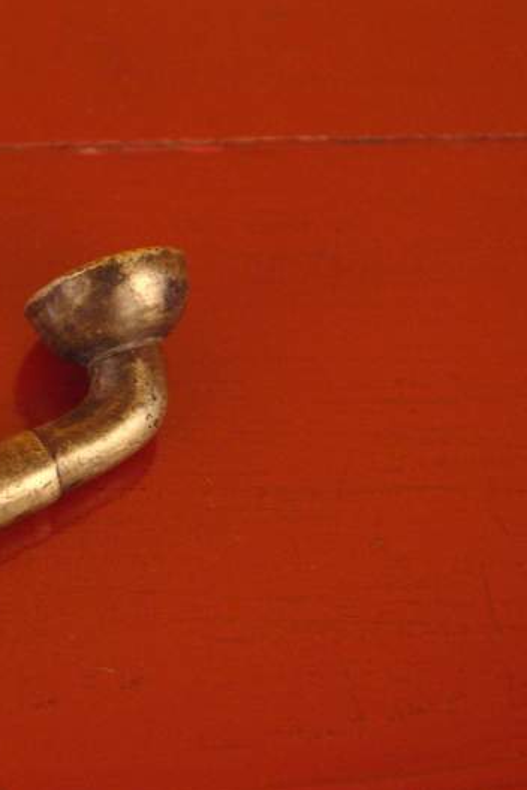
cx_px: -24
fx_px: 1998
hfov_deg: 14.7
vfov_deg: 22.4
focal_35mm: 91
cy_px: 397
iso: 1600
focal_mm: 40
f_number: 6.7
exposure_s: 1/15
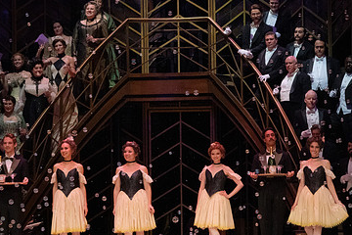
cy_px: 102
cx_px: 137
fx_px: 1955
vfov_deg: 6.9
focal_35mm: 200
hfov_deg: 10.3
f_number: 16
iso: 12800
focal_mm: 124
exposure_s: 1/400
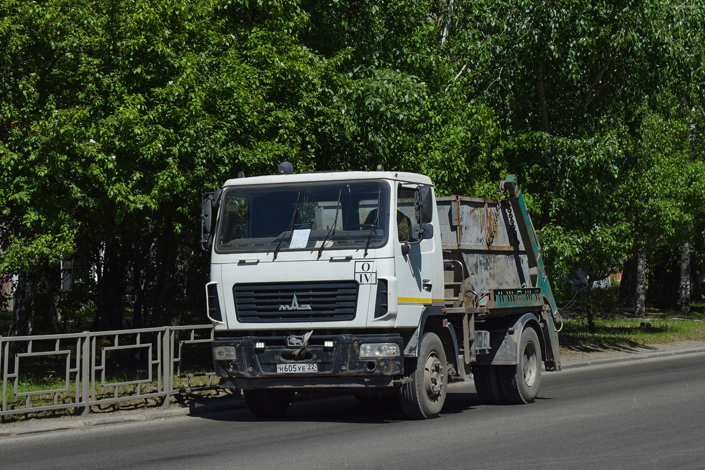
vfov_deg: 16.6
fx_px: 1615
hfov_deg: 24.6
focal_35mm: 82
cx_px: 352
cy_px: 235
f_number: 7.1
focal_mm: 55
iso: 200
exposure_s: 1/1250
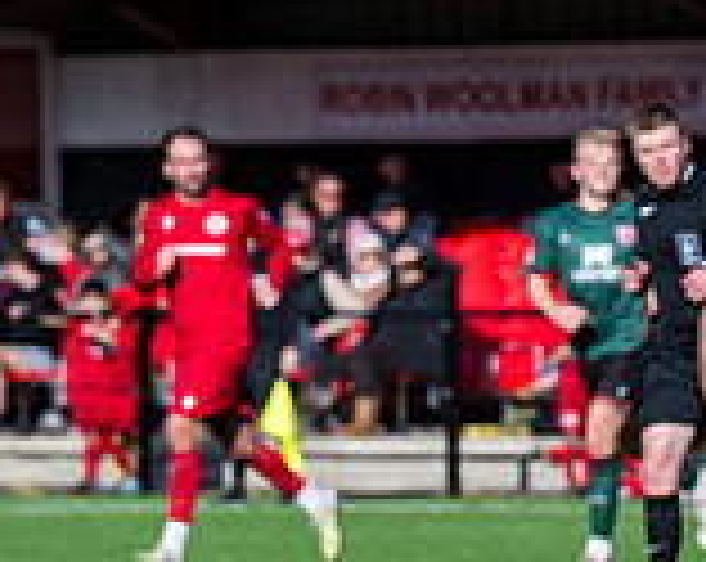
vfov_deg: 2.4
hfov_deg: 3.1
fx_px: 13139
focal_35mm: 630
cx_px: 1392
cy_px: 589
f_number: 4
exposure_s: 1/4000
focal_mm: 130
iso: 200
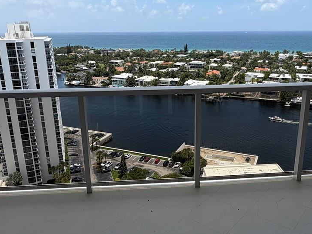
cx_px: 178
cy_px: 102
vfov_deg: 45.3
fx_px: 279
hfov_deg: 58.1
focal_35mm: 31
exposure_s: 1/901
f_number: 2.2
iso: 20
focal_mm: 2.22
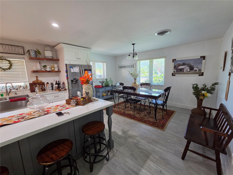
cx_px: 116
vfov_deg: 89.9
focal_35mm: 13
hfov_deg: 106.2
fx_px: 88
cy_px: 88
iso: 250
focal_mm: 2.2
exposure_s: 1/60
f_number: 2.2
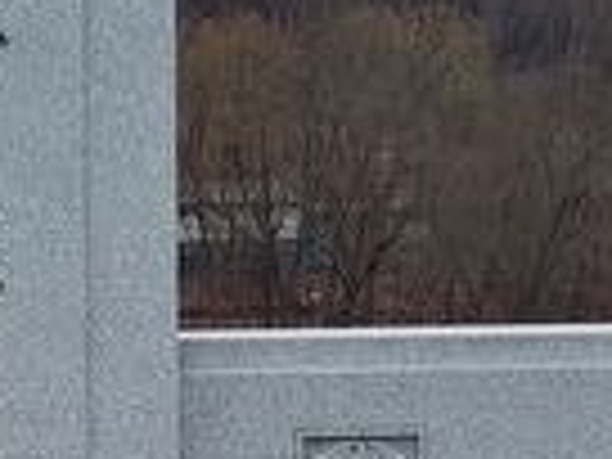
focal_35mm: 135
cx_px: -63
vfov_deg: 10.9
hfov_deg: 14.3
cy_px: 396
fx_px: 2387
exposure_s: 1/1486
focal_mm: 5.56
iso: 100
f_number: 1.8
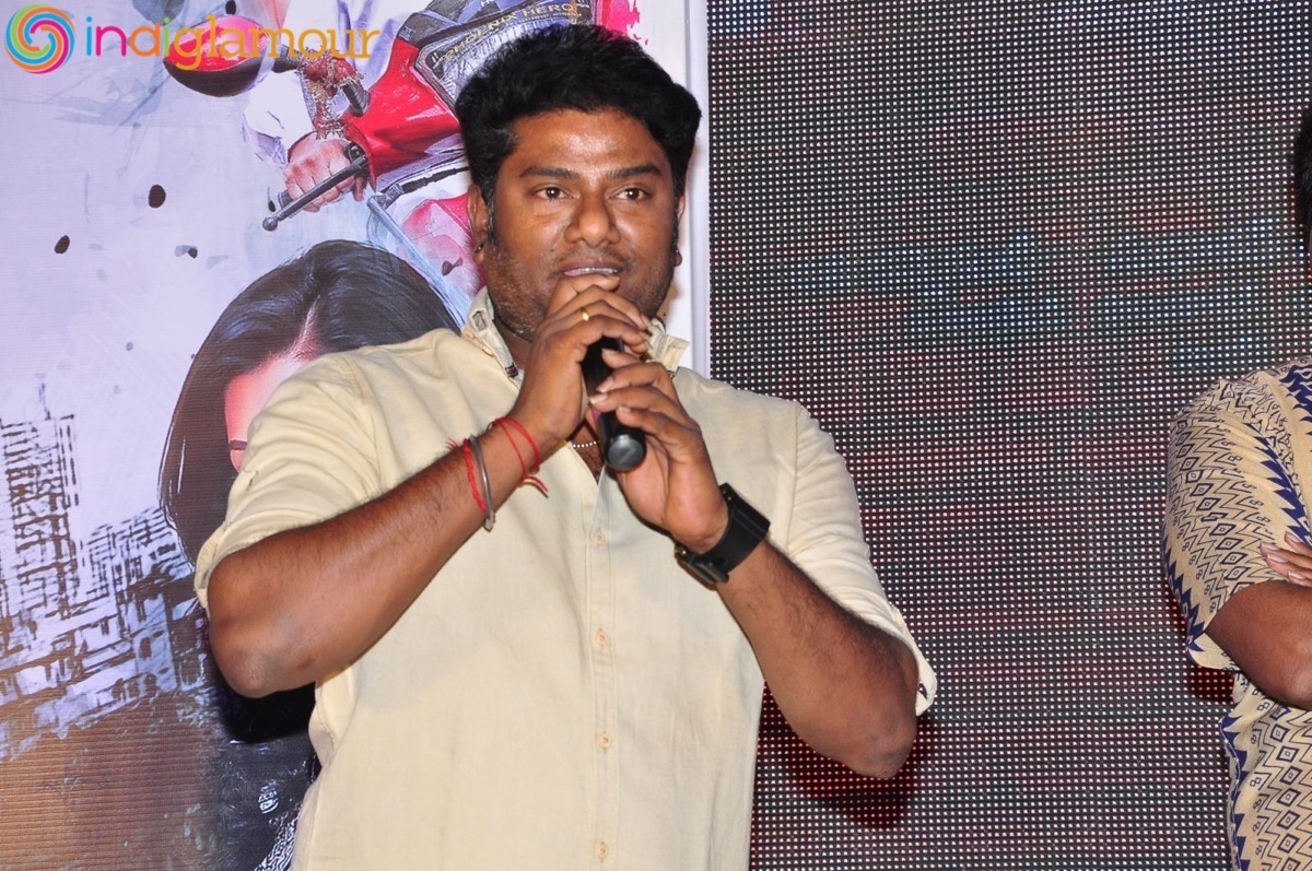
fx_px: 5733
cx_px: 656
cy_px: 436
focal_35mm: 158
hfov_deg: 13.1
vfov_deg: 8.7
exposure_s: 1/125
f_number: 9
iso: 500
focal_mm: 105
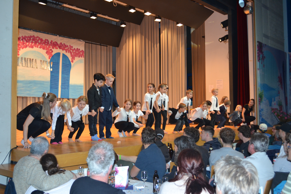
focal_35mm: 39
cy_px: 97
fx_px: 315
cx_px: 146
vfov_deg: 34.2
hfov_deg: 49.6
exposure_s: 1/60
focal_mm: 26
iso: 900
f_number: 4.2
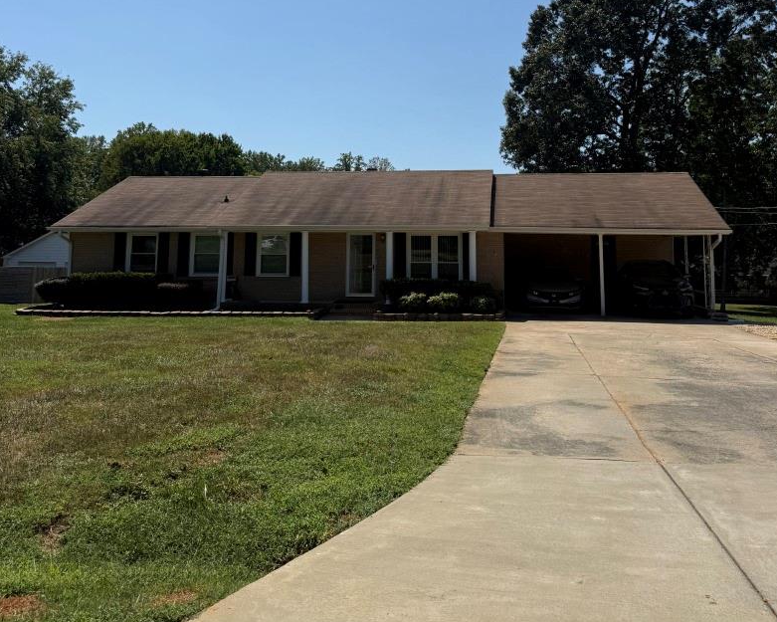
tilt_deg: +6.7
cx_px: 394
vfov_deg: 44.6
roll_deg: +1.1
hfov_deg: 55.7
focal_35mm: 32
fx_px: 736
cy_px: 175
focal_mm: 6.76
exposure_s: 1/8130
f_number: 1.78
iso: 80
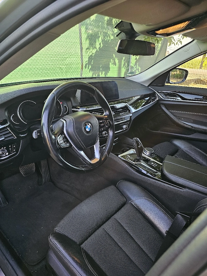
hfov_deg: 58.9
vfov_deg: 73.9
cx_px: 104
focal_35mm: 23
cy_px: 138
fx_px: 183
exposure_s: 1/101
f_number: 1.7
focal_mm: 6.3
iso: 100
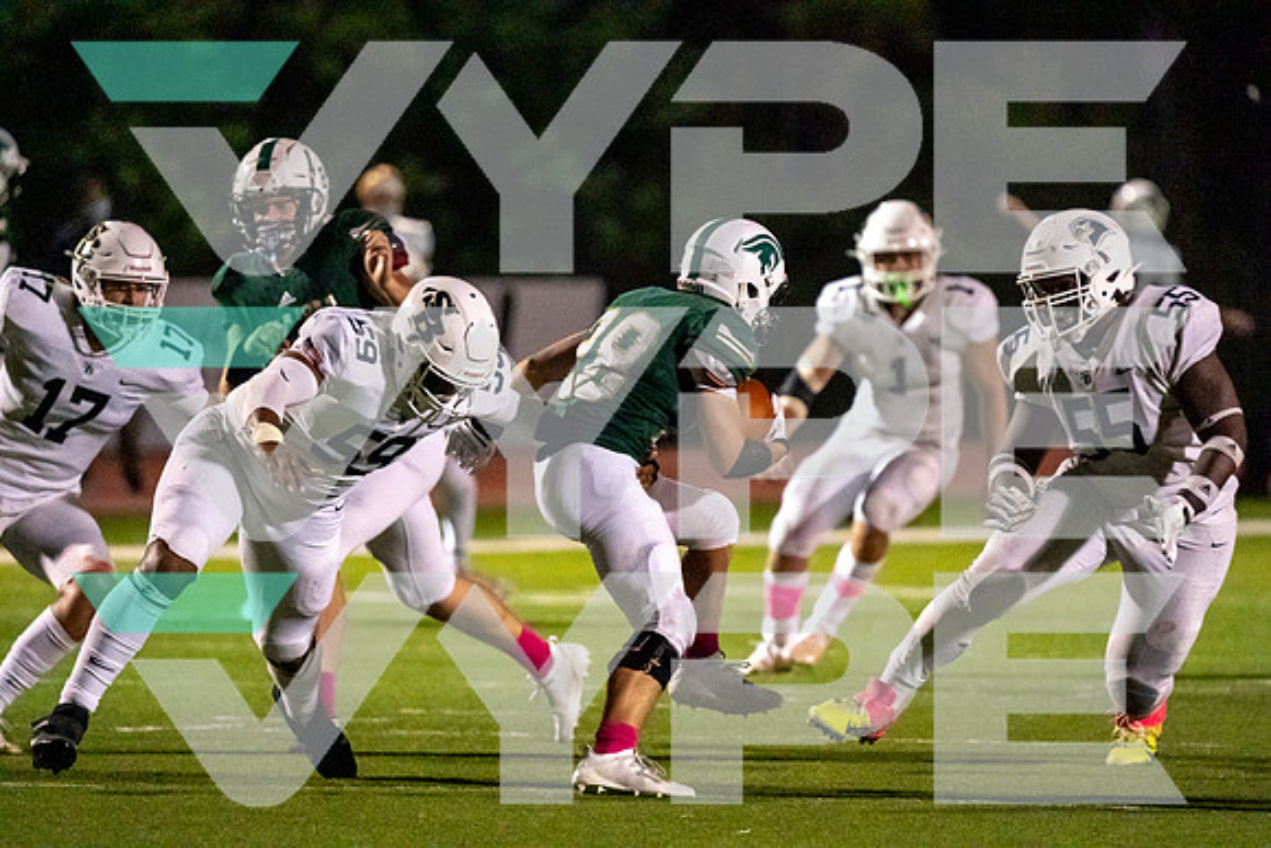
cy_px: 424
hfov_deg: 4.2
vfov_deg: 2.8
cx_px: 636
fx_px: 17409
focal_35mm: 493
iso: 16000
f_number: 6.3
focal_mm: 493
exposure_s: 1/1600
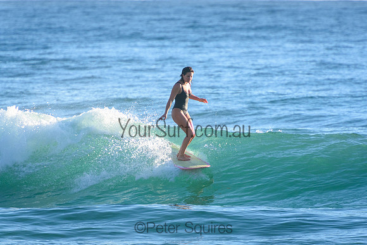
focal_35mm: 600
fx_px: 6118
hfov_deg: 3.4
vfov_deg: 2.3
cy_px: 122
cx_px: 184
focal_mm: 400
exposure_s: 1/2500
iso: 720
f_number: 5.6
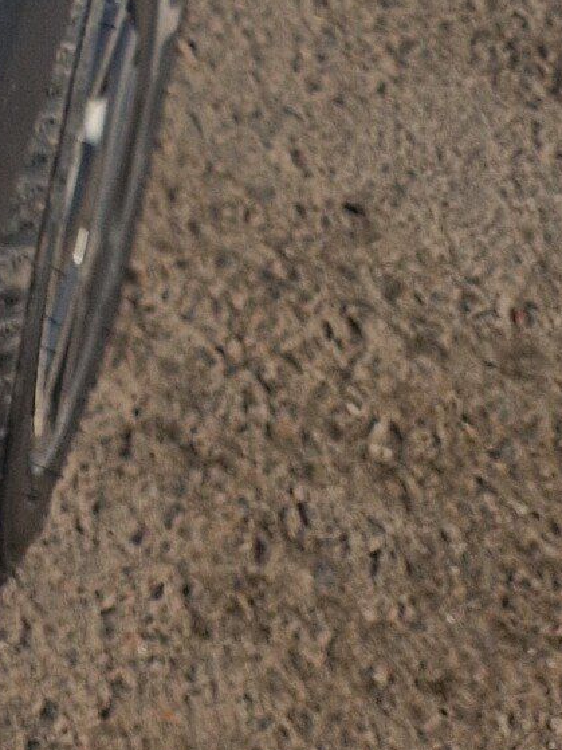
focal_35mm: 107
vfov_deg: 14.5
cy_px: -837
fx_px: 2317
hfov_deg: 11.8
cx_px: -701
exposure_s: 1/4008
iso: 50
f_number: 1.8
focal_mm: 5.4
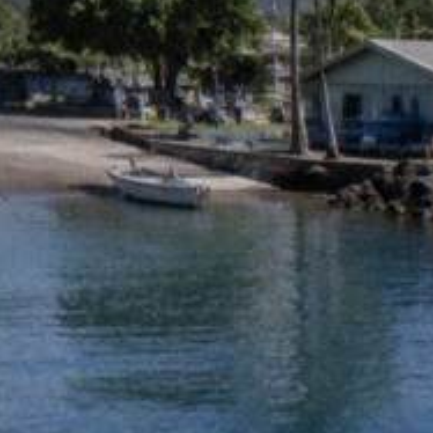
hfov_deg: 10.7
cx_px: 614
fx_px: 2250
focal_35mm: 159
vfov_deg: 10.6
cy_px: 651
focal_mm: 35
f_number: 7.1
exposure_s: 1/400
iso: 640
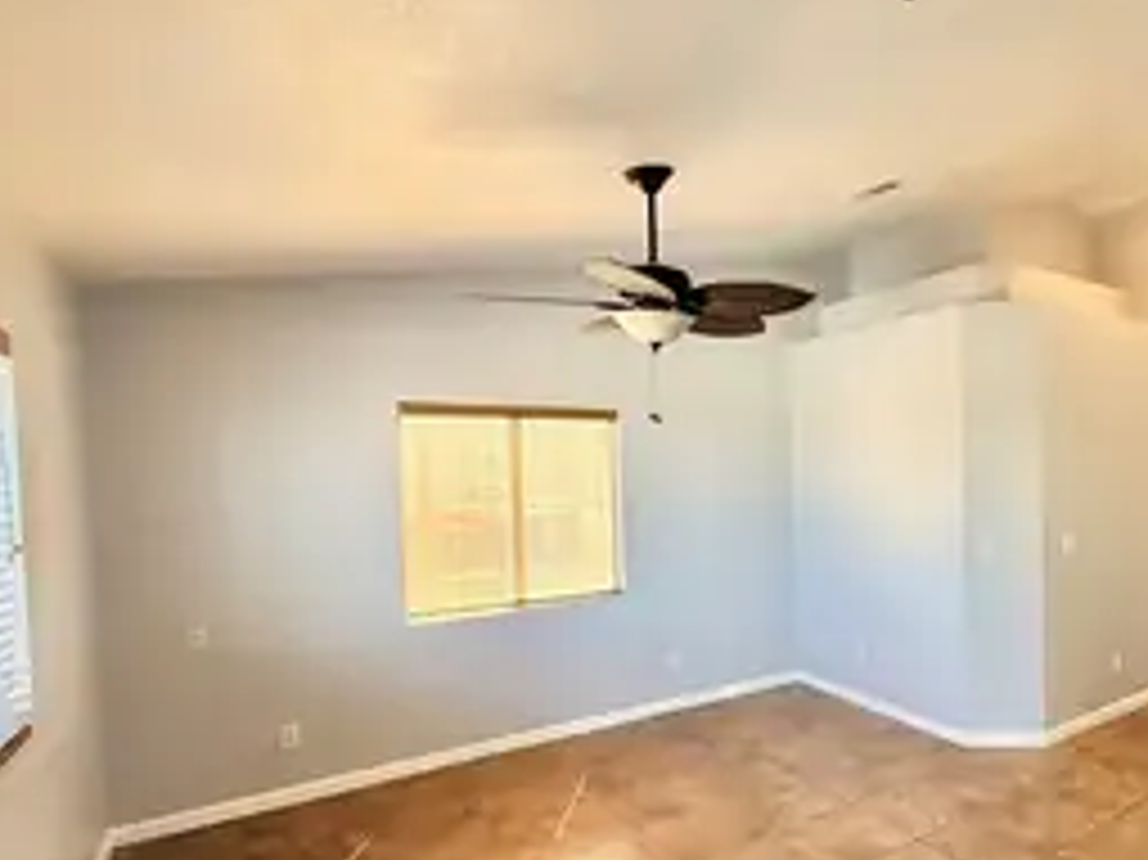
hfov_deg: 71.3
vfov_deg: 60.8
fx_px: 729
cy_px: 491
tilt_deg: -0.8
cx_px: 860
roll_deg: +0.8
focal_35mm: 22
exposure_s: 1/120
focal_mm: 2.22
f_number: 2.2
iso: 160
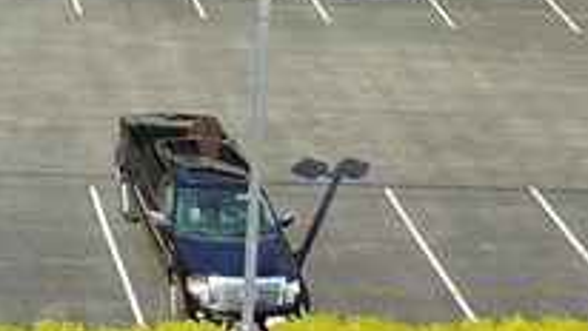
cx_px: -280
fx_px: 2199
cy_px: -408
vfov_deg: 8.1
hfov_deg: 14.3
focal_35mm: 141
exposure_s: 1/571
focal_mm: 4.7
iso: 100
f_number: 2.2
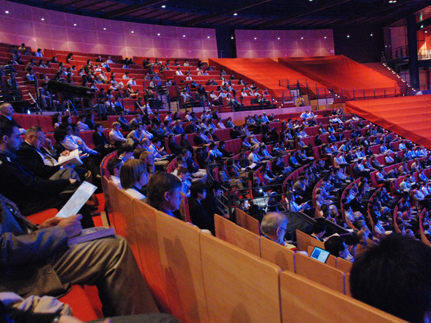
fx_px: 411
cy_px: 159
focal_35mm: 33
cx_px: 245
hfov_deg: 55.2
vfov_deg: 42.9
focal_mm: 20
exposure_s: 1/5
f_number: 3.8
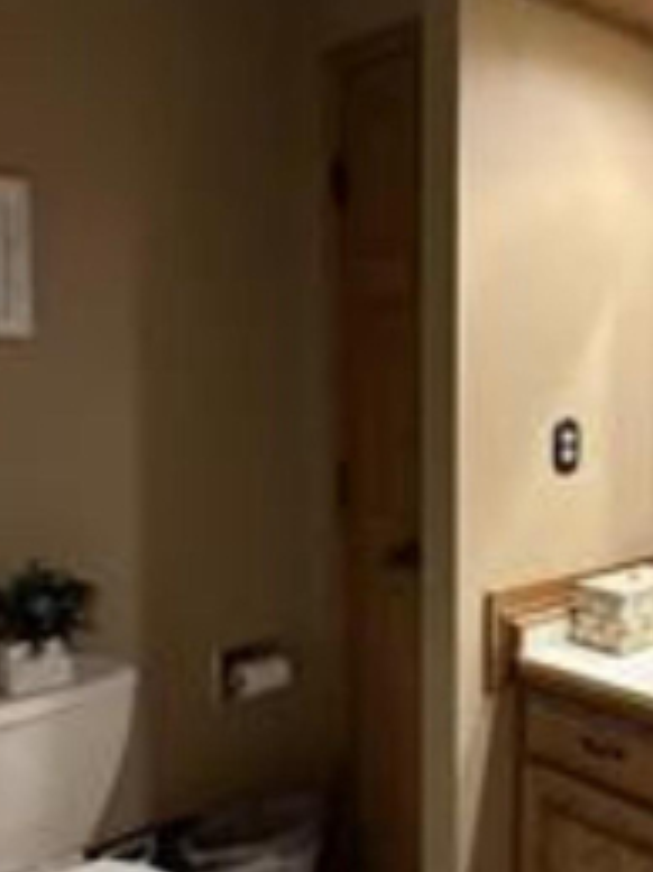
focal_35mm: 36
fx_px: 906
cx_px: 747
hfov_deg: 33.6
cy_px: 419
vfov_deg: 51.4
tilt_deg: -3.2
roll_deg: -1.1
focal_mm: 2.22
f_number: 2.2
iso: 320
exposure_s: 1/60
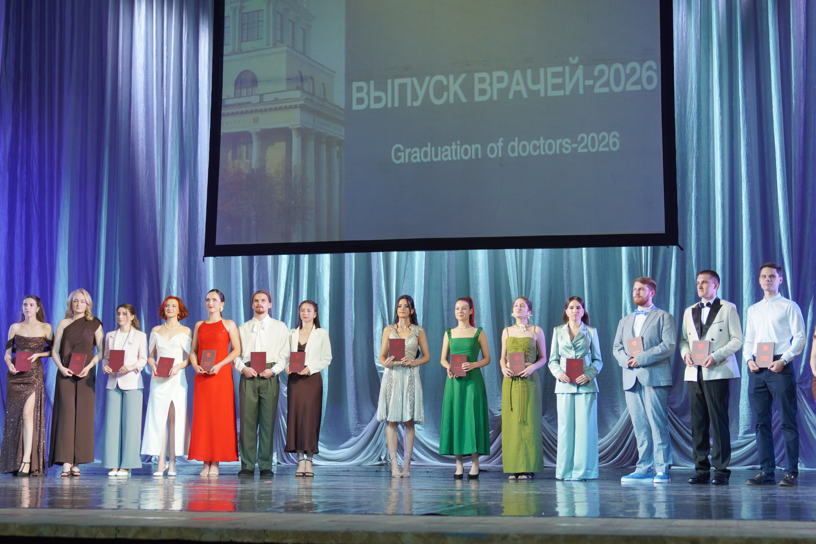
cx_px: 408
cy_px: 272
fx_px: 1247
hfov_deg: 36.2
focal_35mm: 55
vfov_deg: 24.6
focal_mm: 37
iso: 800
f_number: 3.2
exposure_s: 1/100
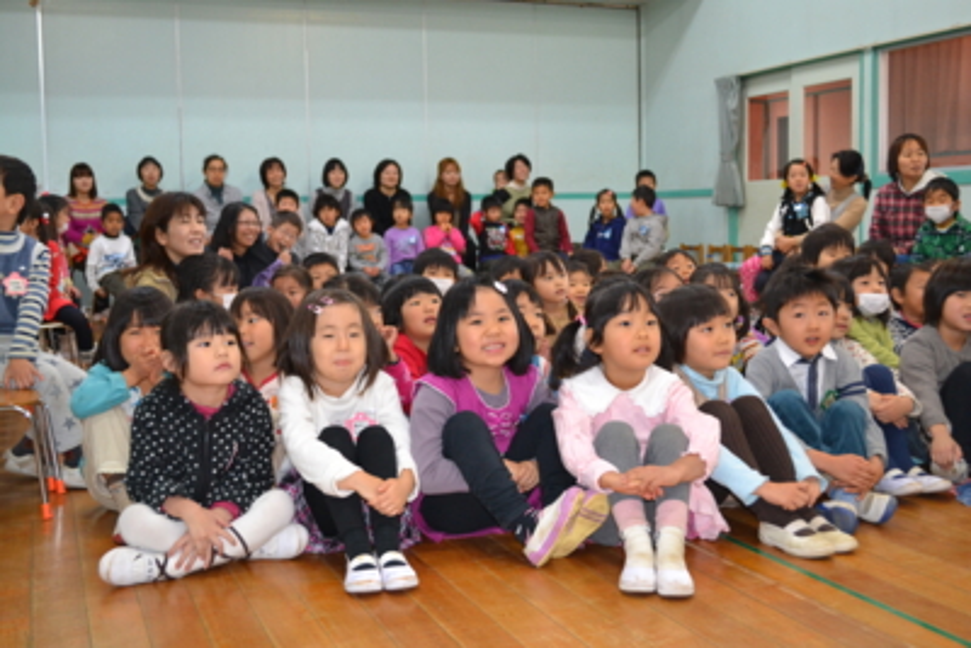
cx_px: 486
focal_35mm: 42
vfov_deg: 31.9
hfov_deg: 46.4
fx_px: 1133
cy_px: 324
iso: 1400
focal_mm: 28
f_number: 4.5
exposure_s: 1/60
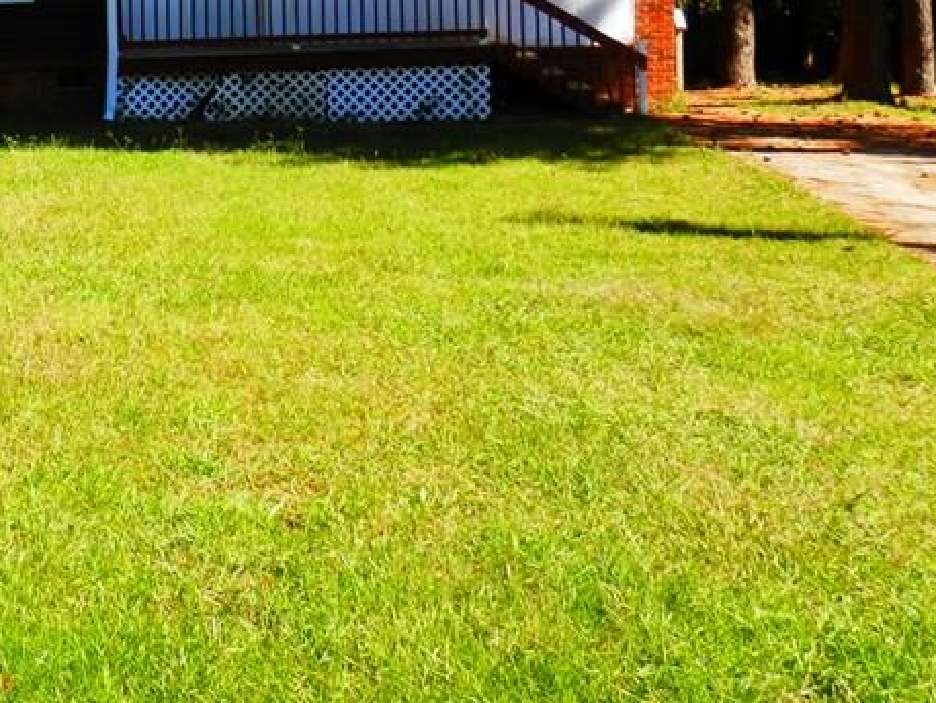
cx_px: 47
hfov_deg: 32.2
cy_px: 82
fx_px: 1515
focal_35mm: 56
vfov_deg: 25.4
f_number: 3
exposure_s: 1/400
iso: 80
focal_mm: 4.5
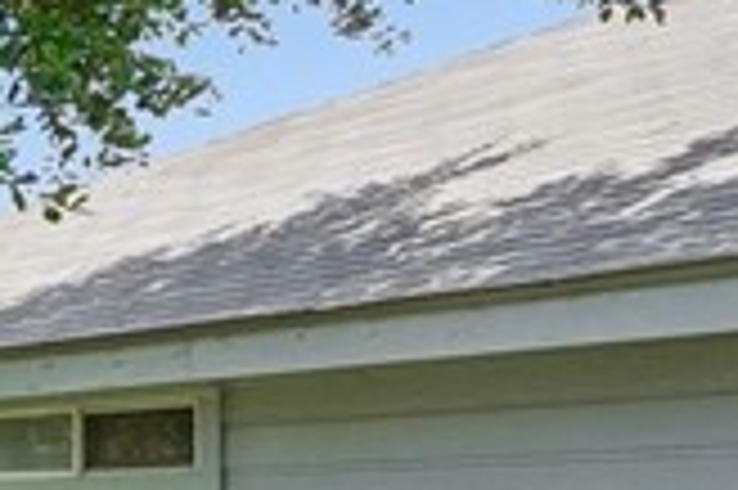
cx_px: -1454
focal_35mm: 106
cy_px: 560
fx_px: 2171
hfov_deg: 11.5
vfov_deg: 12.6
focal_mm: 16
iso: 100
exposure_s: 1/40
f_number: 8
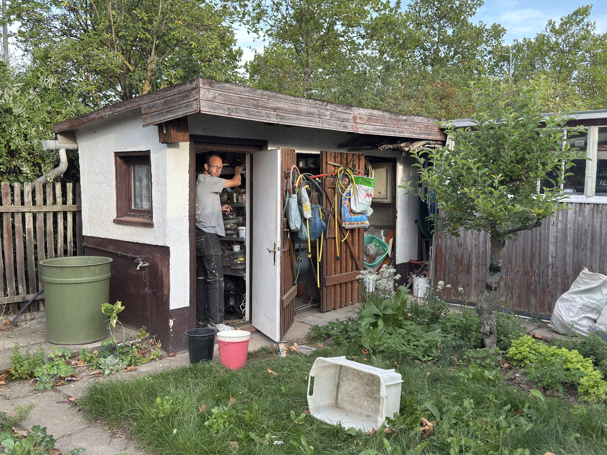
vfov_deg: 40.7
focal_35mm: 35
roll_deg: -0.2
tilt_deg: -4.0
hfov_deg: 52.6
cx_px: 304
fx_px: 614
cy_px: 228
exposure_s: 1/581
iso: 100
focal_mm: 6.76
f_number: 1.78
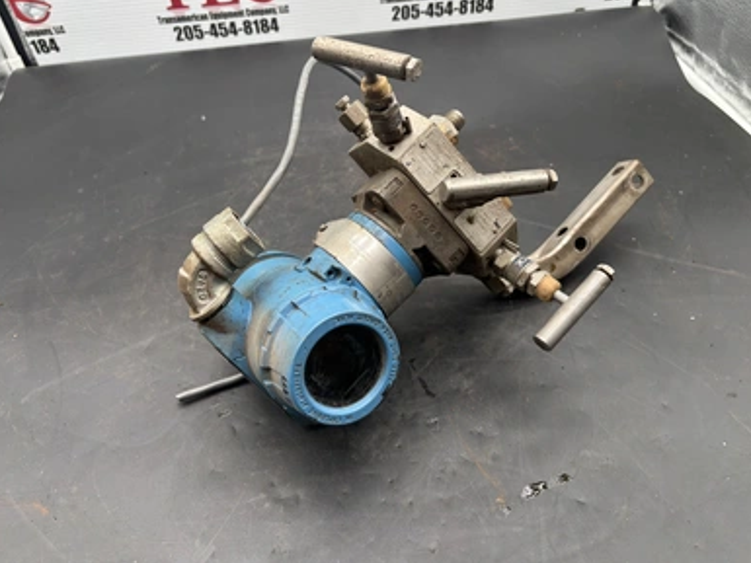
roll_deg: +2.9
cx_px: 365
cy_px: 275
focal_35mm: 27
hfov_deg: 65.3
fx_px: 586
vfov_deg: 51.4
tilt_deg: -43.9
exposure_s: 1/121
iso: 50
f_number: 1.6
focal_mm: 5.96
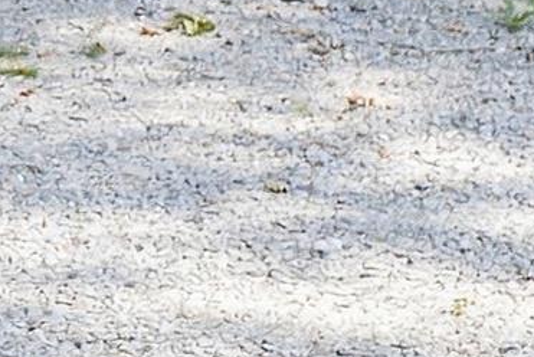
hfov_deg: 9.1
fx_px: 2999
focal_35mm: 202
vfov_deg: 6.3
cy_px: -637
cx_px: -759
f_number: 5
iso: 100
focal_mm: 20
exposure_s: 1/200
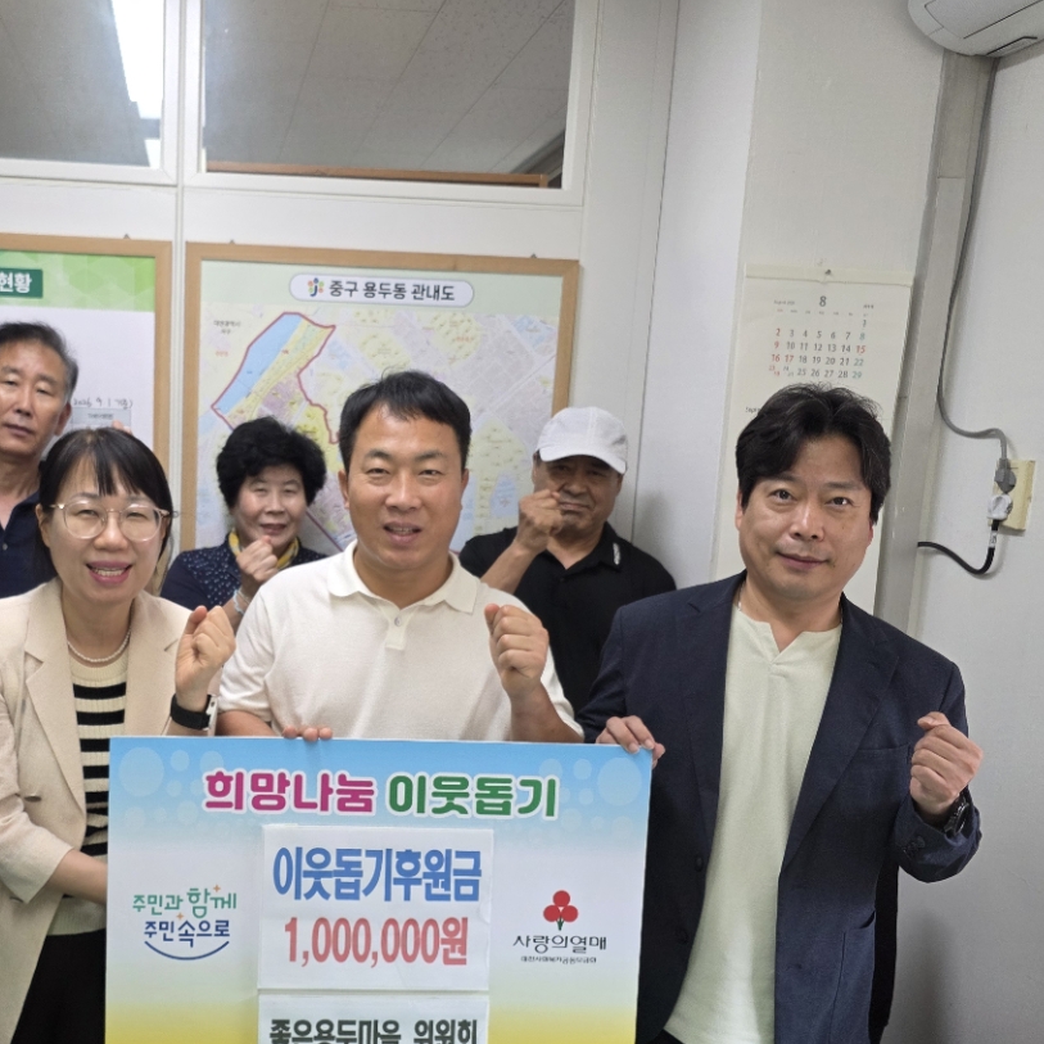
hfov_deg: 49.2
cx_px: 270
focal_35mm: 32
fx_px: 1092
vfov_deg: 50.9
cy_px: 602
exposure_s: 1/120
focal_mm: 6.3
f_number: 1.7
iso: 125
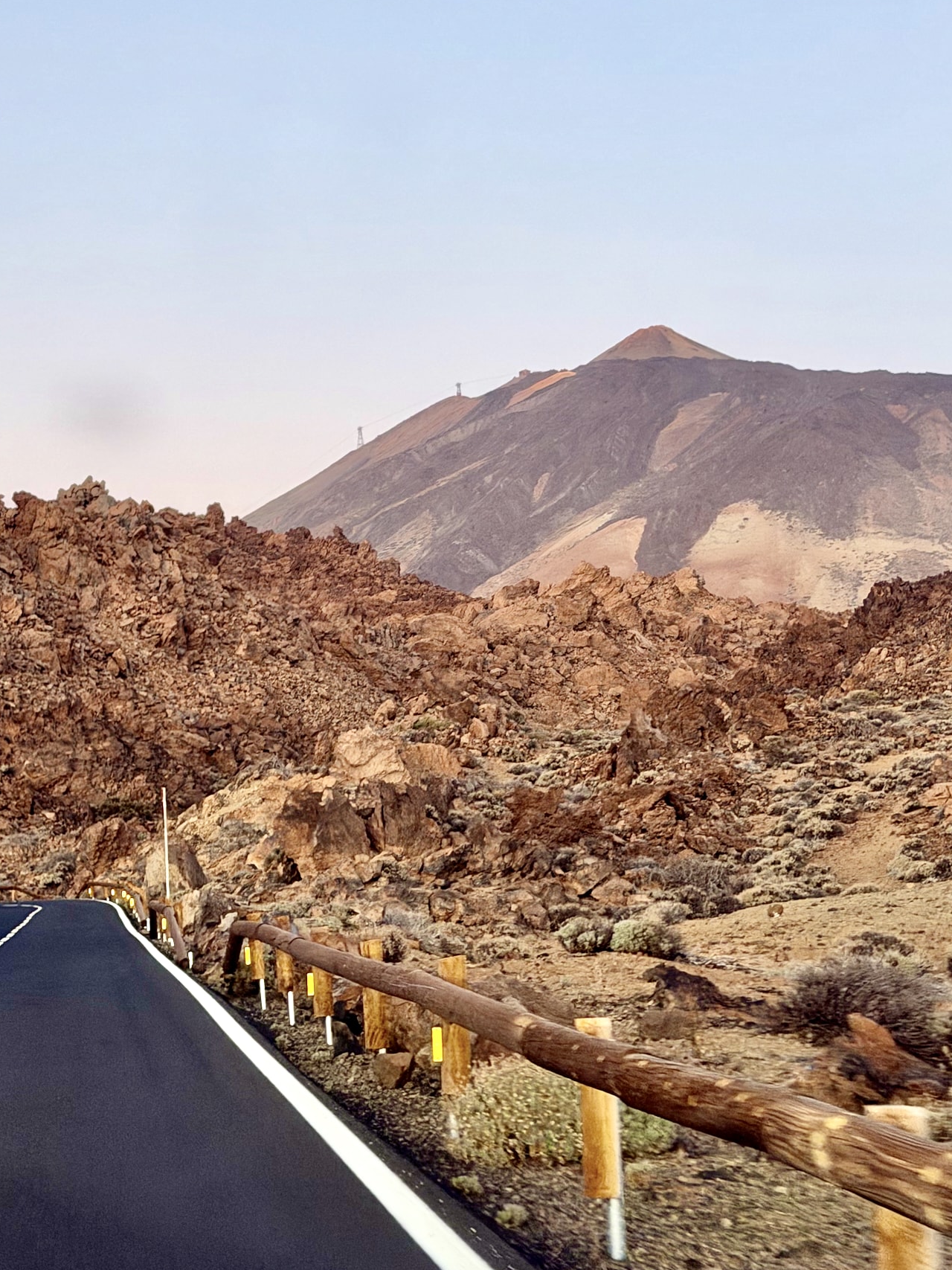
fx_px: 2640
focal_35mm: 72
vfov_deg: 26.9
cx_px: 418
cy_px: 467
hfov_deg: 20.4
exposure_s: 1/73
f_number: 1.78
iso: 100
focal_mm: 6.76
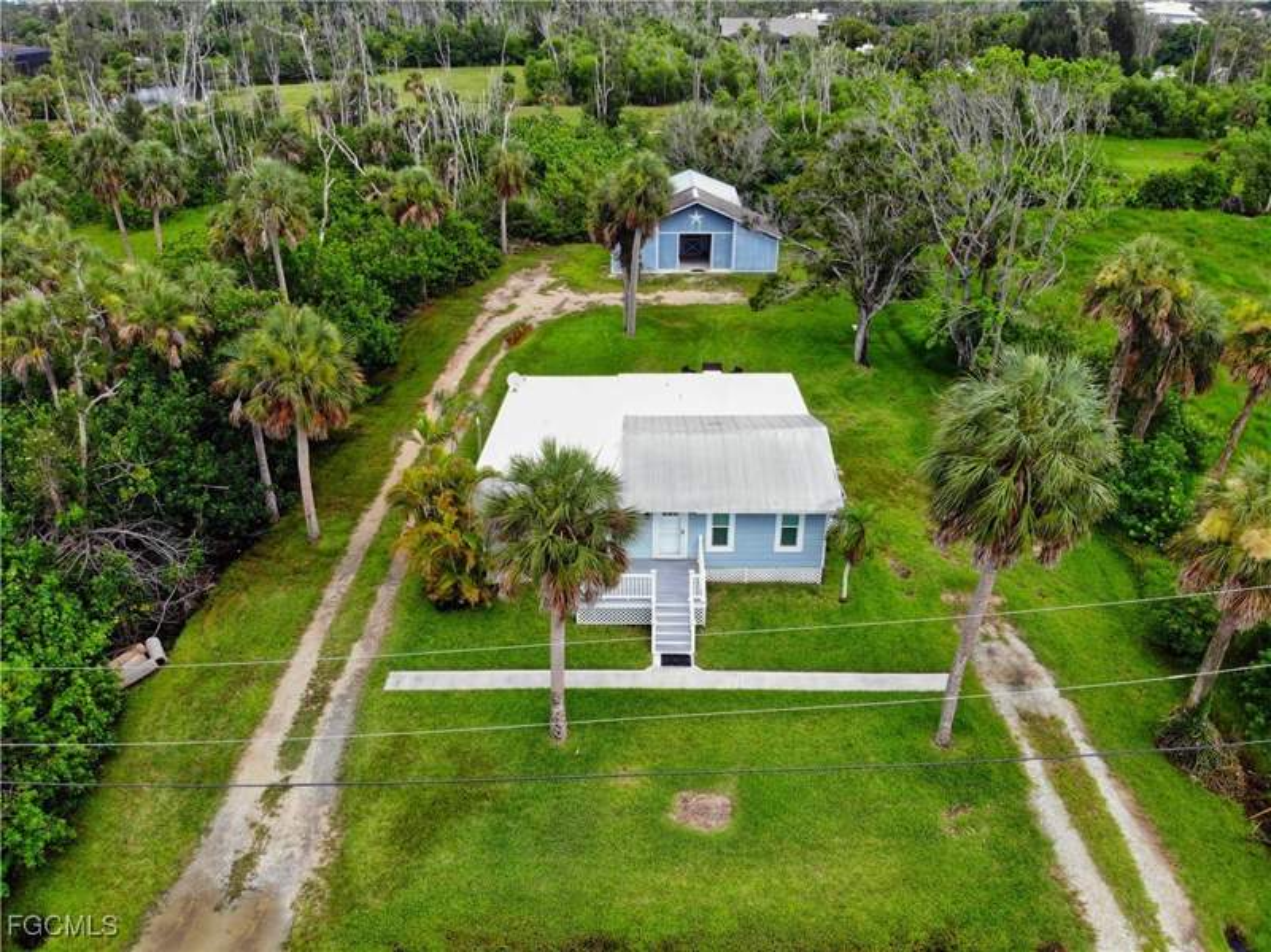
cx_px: 636
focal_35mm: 24
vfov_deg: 56.8
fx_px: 881
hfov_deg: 71.6
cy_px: 476
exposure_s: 1/60.3
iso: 157
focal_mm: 4.5
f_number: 2.8
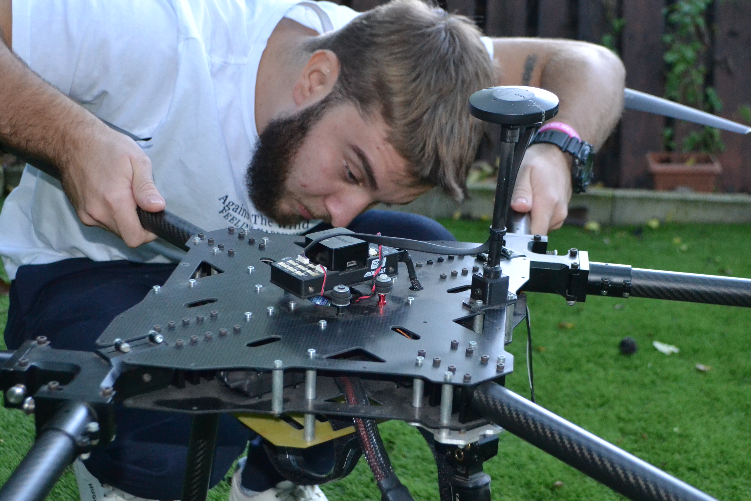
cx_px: 418
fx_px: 1252
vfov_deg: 22.6
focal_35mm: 60
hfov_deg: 33.4
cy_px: 292
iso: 2200
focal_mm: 30
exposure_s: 1/60
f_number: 4.5
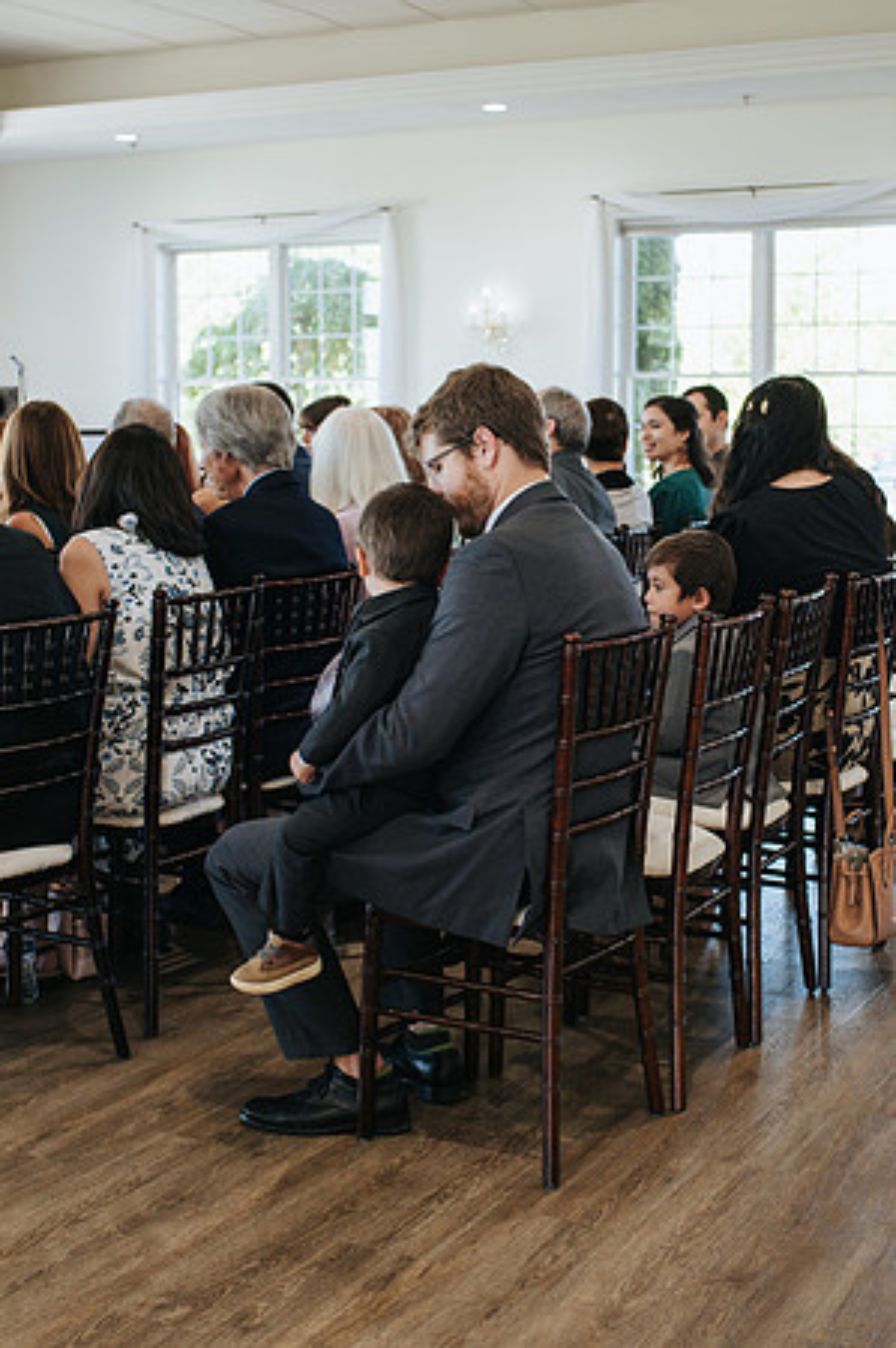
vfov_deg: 37.8
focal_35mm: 53
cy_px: 674
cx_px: 550
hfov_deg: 25.6
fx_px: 1967
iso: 800
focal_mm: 35
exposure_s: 1/320
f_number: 3.5
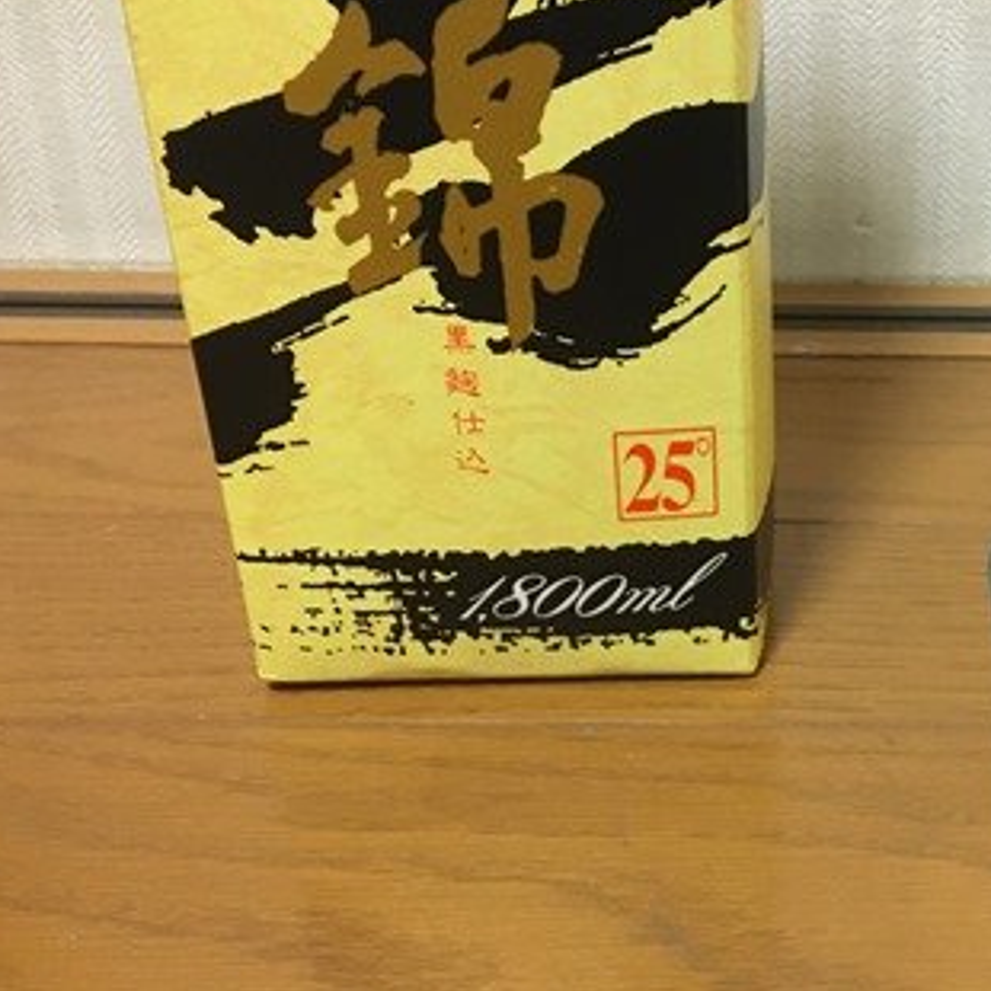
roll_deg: -0.6
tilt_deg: -29.6
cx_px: 900
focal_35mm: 50
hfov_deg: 32.3
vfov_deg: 33.9
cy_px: 579
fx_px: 1619
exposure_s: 1/30
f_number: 2.2
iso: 200
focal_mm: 4.15
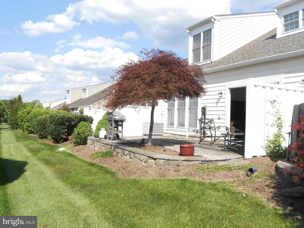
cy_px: 114
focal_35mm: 32
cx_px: 152
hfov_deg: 56.8
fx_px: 281
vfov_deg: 44.2
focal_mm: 5.8
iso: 80
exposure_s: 1/640
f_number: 3.6
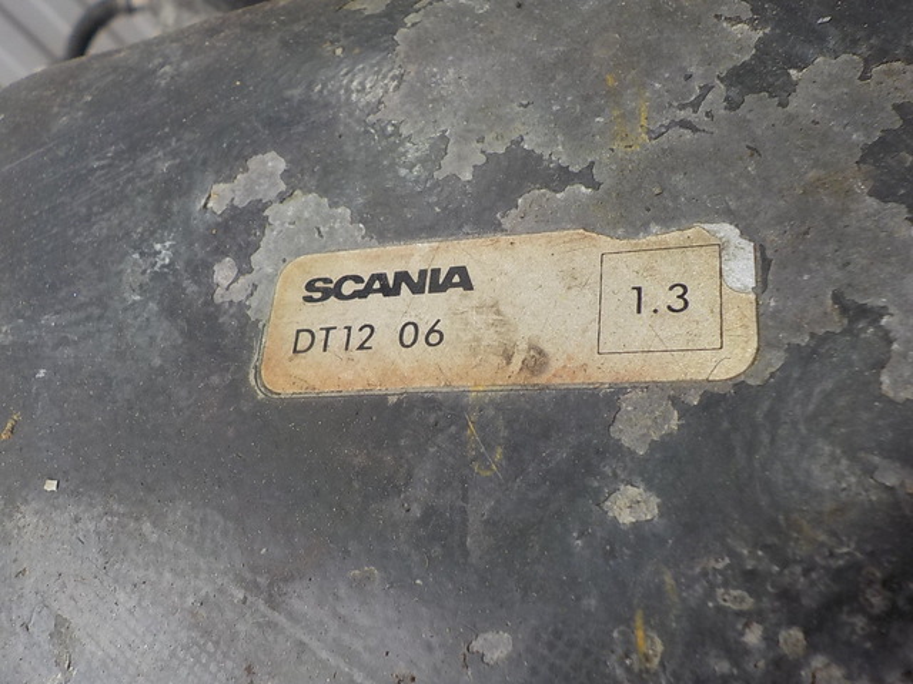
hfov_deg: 60.0
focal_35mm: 30
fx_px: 791
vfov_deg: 46.8
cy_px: 342
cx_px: 456
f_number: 3.3
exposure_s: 1/125
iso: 125
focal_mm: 4.1
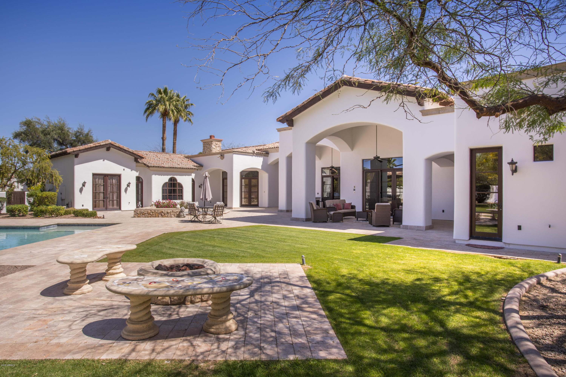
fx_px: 346
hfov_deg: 78.6
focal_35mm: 22
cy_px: 188
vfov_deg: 57.2
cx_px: 283
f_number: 8
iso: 200
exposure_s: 1/400
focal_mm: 22
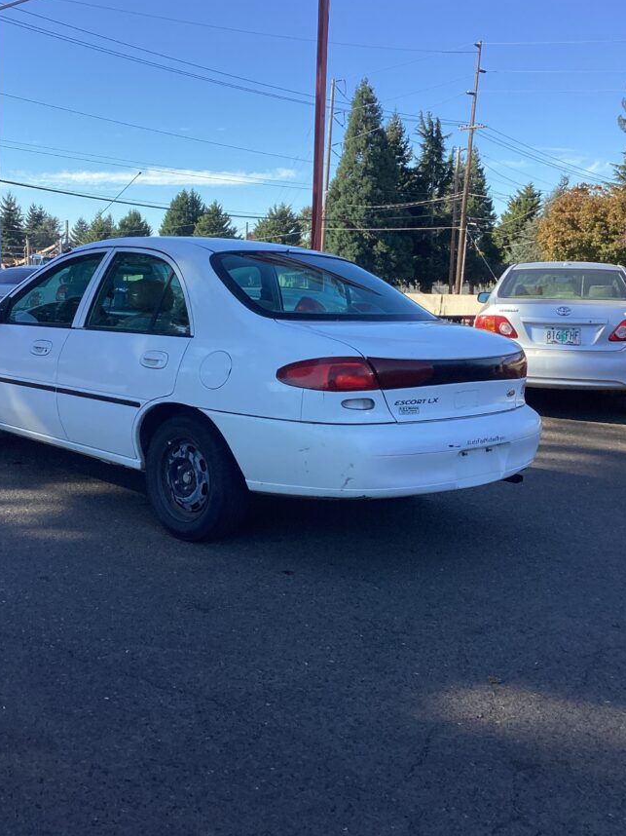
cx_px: 271
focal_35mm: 37
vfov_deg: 50.0
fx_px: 893
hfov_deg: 38.6
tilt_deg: -5.6
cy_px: 369
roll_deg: -0.3
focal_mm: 3.3
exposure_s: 1/696
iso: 25
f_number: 2.4
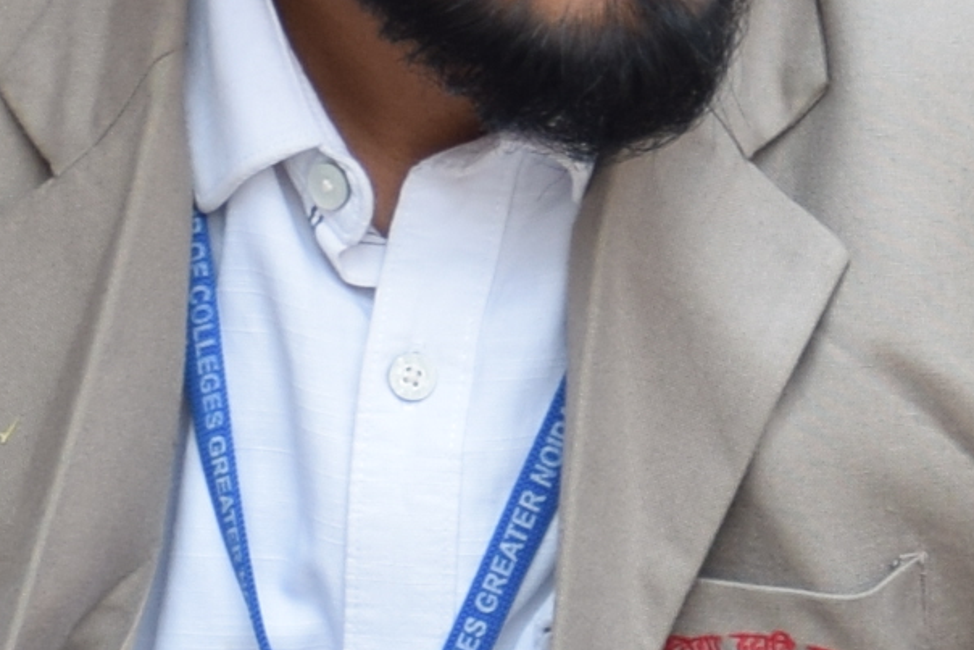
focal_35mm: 670
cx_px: 1924
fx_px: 18130
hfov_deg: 3.1
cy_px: 142
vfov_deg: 2.1
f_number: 6.3
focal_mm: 60
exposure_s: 1/200
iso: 200
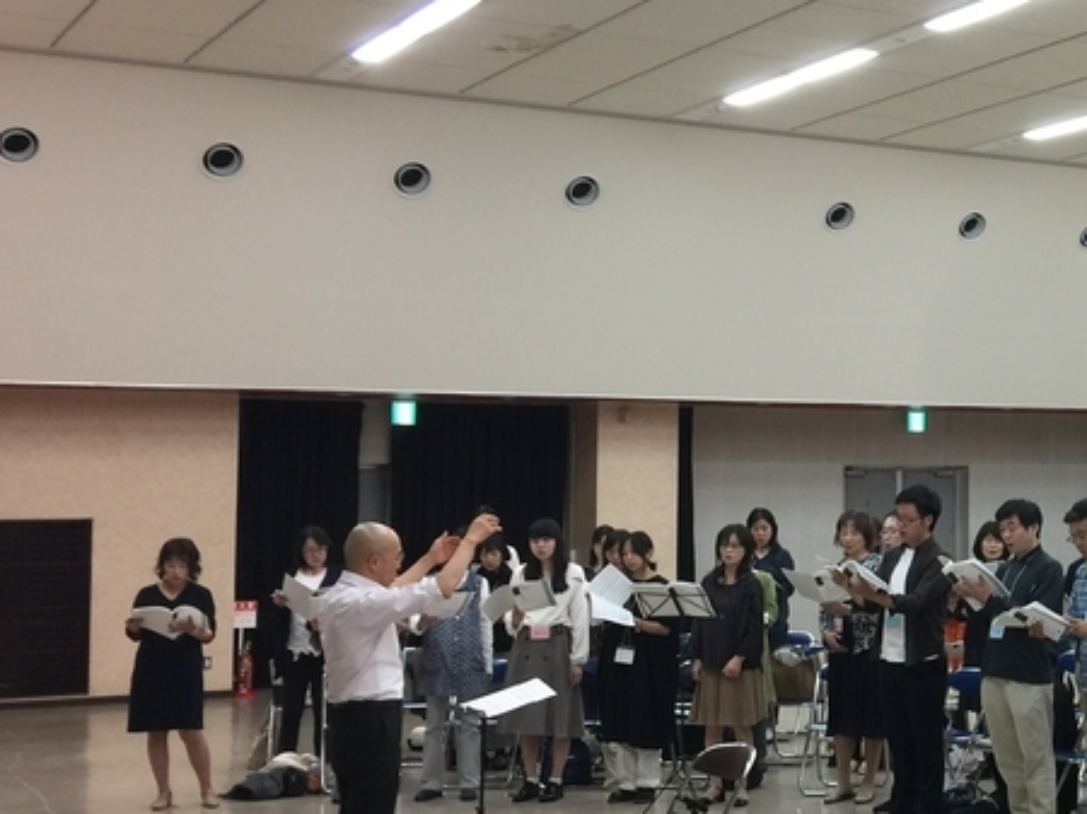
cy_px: 389
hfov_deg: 27.0
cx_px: 1188
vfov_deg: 22.2
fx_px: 2071
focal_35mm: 66
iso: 40
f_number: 2.2
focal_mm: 4.15
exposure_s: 1/15
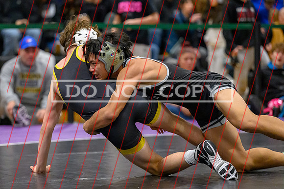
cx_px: 106
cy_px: 88
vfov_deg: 7.7
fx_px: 1415
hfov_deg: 11.5
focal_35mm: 179
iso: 9000
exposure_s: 1/800
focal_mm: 125
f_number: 2.8
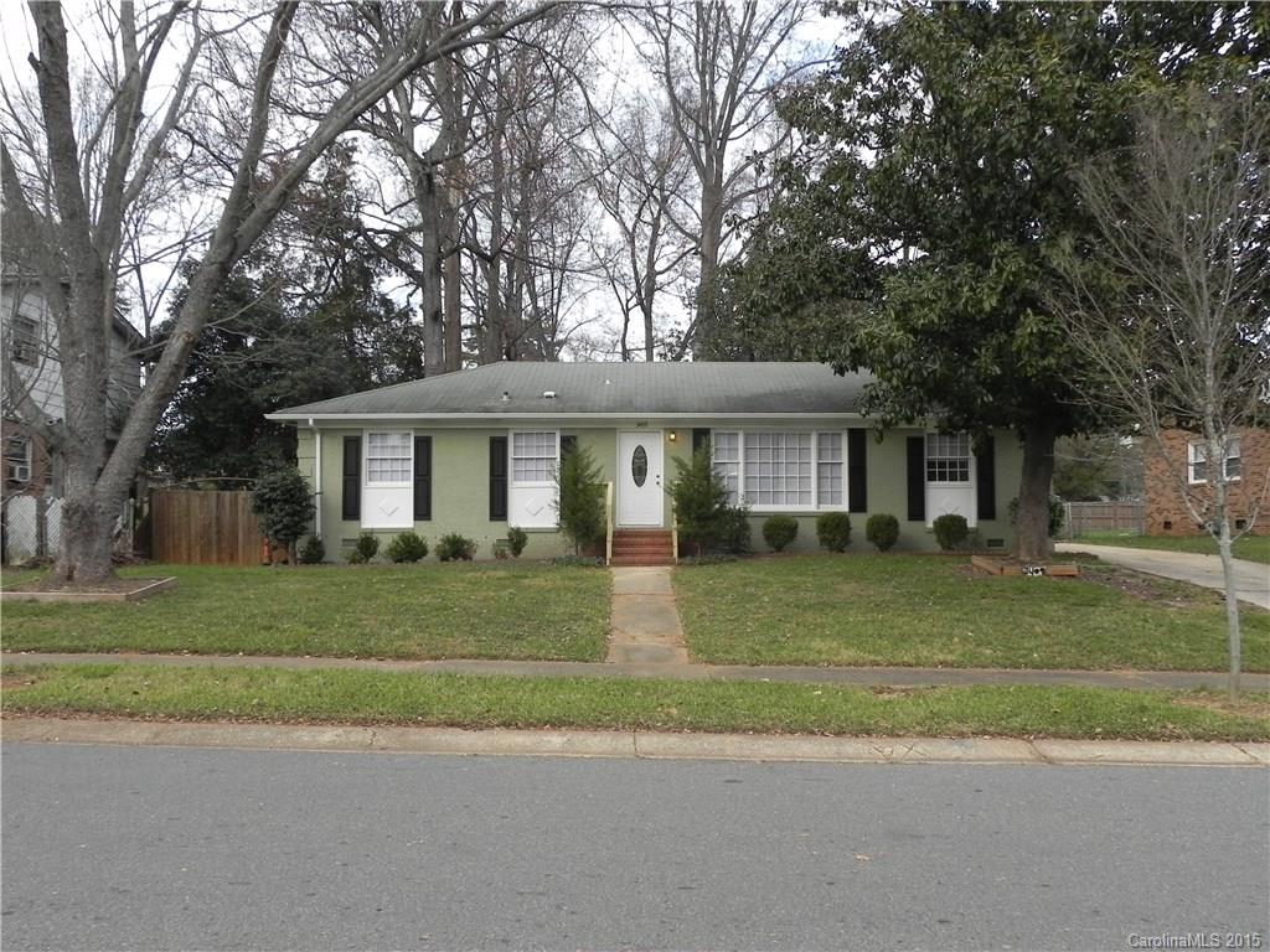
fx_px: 1064
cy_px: 476
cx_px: 635
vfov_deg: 48.2
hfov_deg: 61.7
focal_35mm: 29
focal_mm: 5.2
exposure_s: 1/153
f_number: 4.5
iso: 160
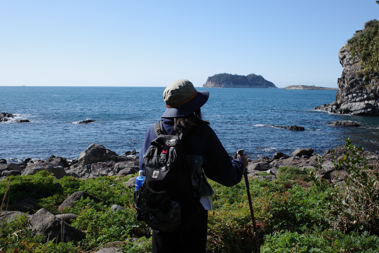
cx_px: 190
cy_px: 126
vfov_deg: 37.9
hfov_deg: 54.4
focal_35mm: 35
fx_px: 368
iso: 200
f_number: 5.6
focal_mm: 18.3
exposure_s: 1/640
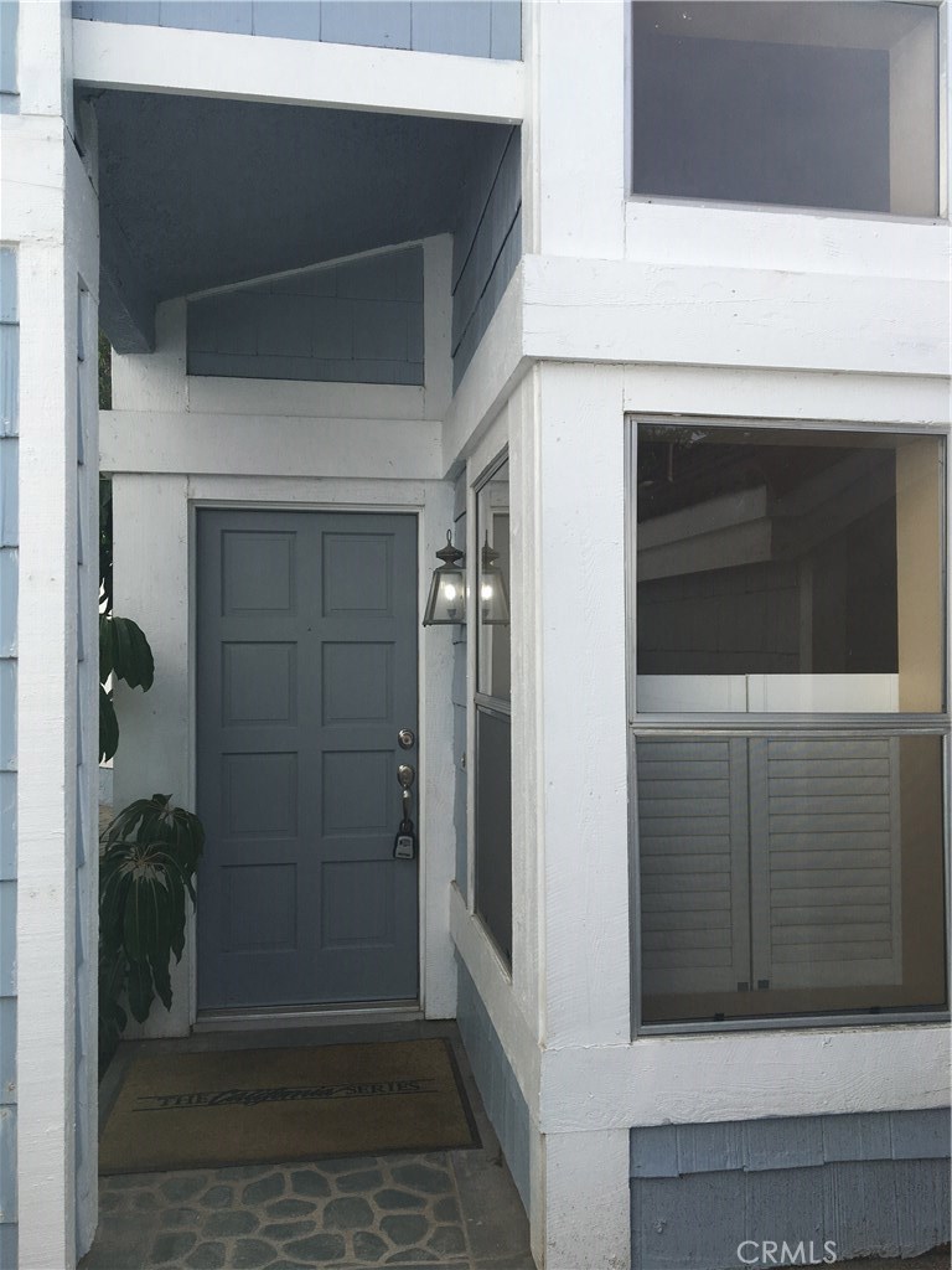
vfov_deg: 61.7
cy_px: 635
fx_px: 1063
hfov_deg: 48.2
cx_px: 476
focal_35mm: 29
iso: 25
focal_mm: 4.15
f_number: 2.2
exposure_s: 1/1068
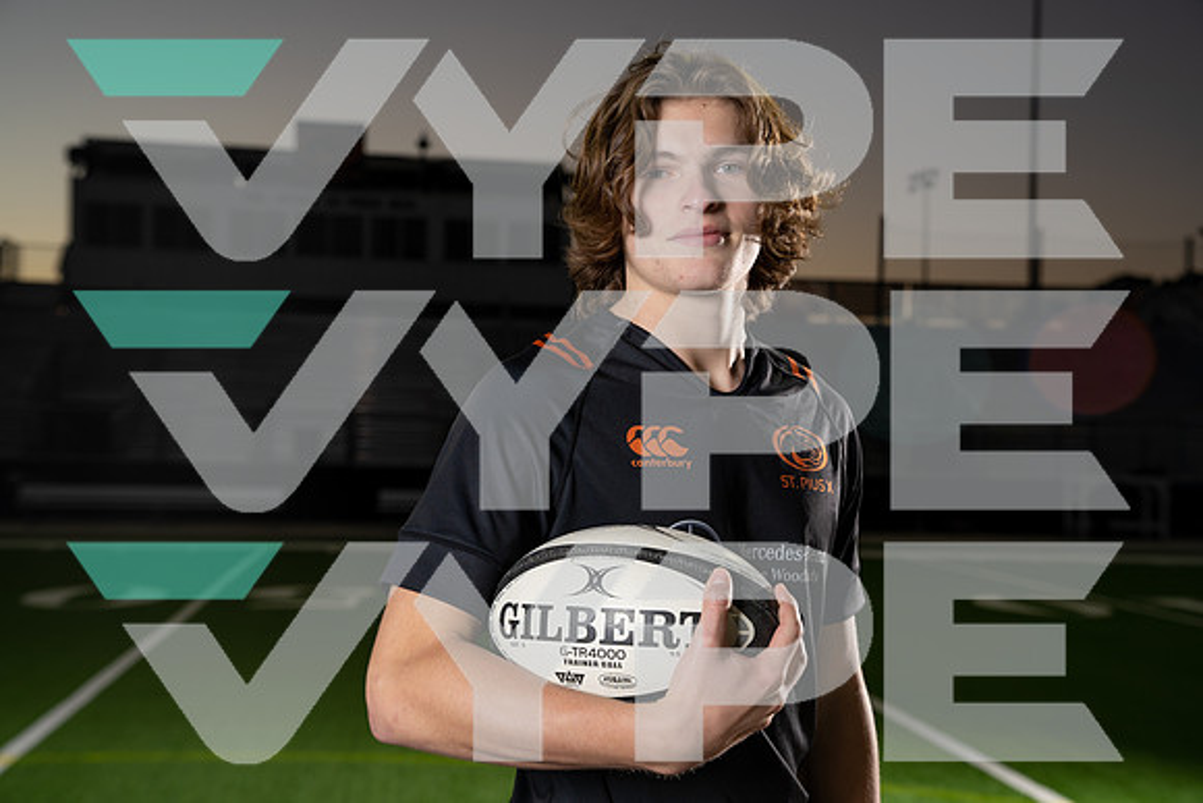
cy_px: 402
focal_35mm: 49
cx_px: 602
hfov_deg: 40.3
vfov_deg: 27.5
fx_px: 1638
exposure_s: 1/250
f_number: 4.5
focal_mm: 49
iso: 160
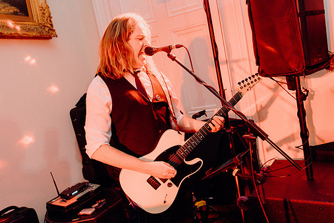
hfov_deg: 58.6
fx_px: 297
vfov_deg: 41.2
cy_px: 112
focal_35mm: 32
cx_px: 180
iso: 2500
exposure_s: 1/160
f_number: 3.5
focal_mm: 28
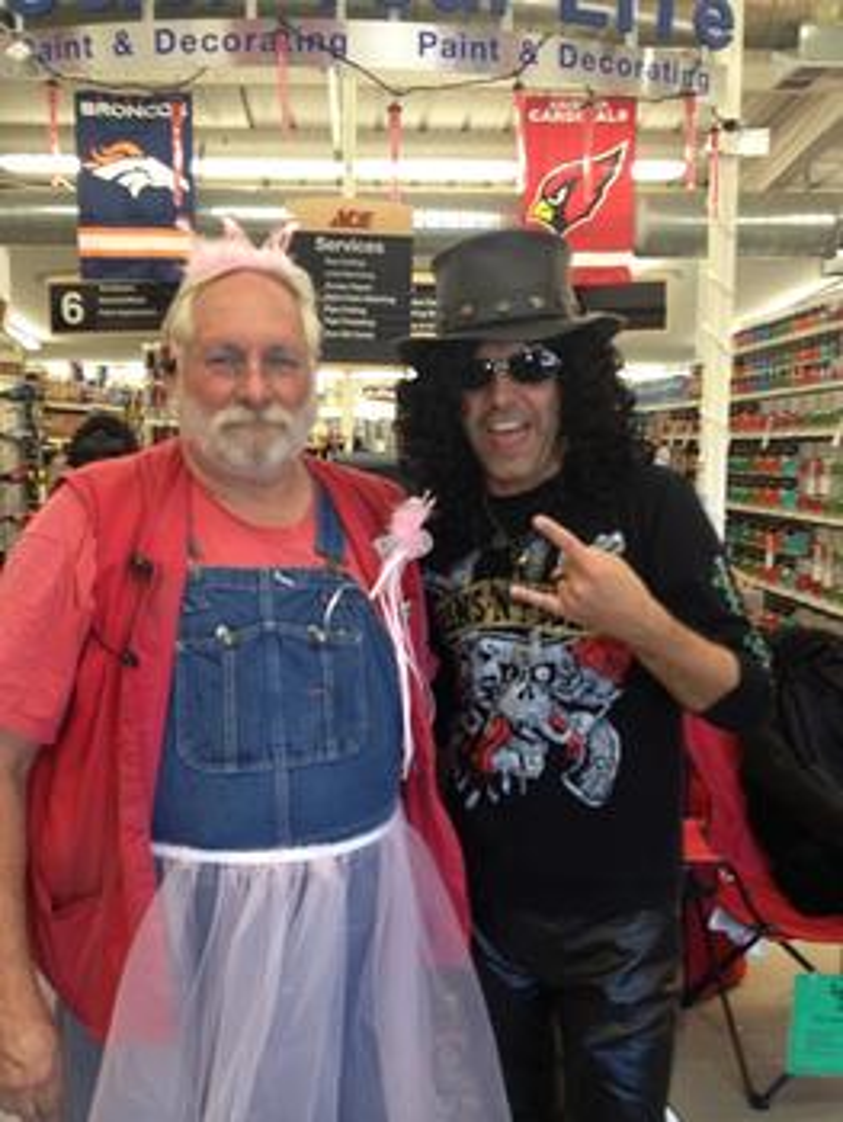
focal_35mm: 35
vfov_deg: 52.6
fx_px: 1135
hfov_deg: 40.7
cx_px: 422
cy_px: 561
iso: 50
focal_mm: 4.28
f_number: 2.4
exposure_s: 1/20
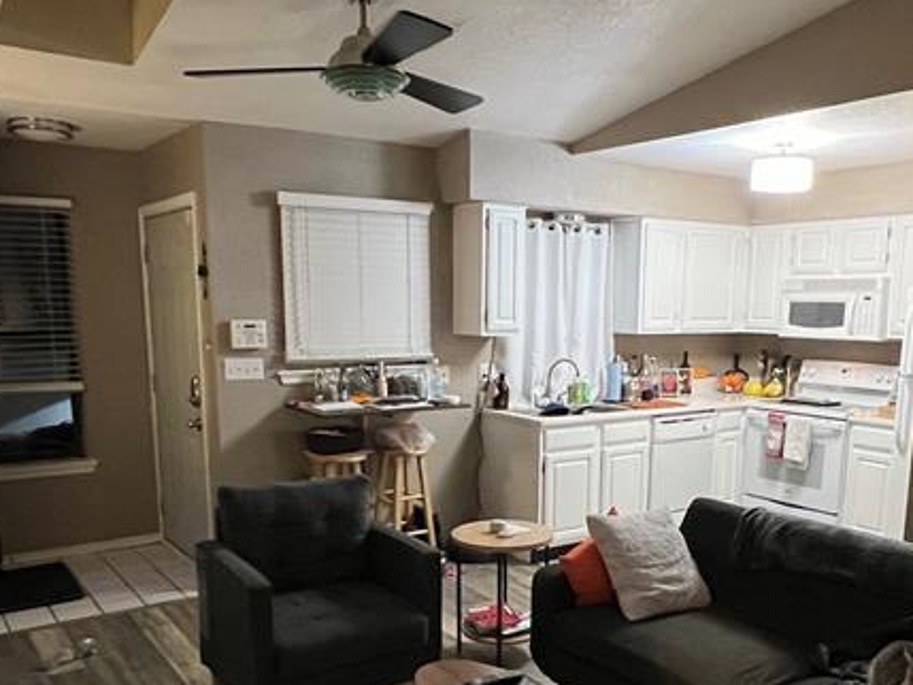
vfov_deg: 44.6
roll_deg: -0.3
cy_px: 470
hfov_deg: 58.2
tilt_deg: -10.9
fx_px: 818
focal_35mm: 31
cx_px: 513
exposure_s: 1/60
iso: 500
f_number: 1.8
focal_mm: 1.57
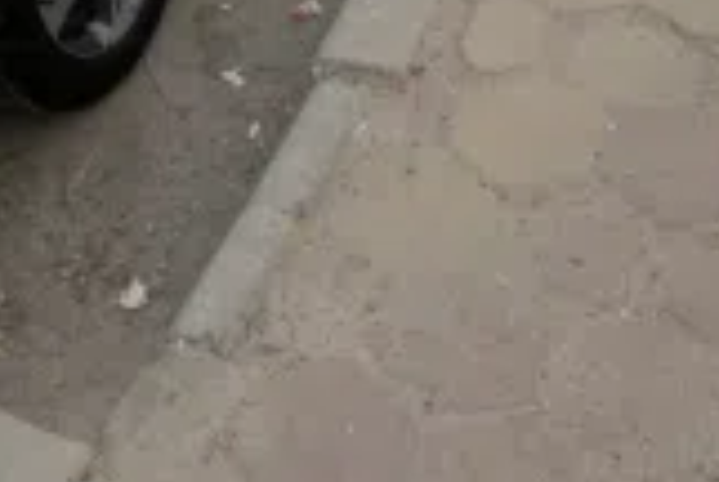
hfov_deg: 29.5
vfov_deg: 17.2
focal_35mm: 67
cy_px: -353
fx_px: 1341
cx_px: 165
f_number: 1.8
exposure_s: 1/50
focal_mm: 4.25
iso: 50
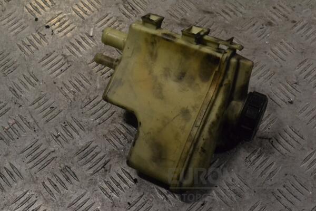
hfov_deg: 35.1
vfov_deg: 23.8
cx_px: 158
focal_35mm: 57
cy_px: 106
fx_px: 500
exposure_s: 1/500
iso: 3200
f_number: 11
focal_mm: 38
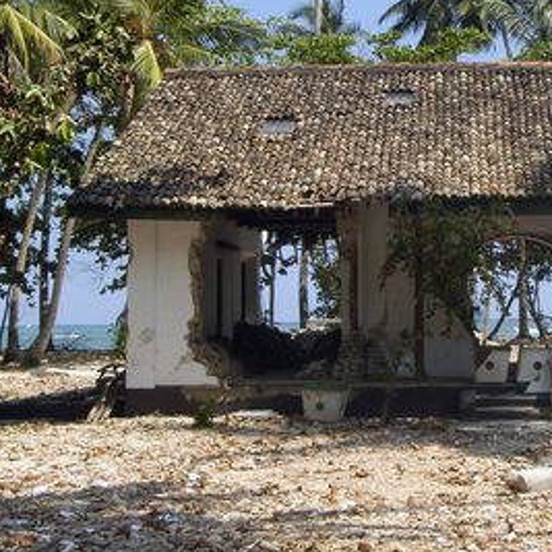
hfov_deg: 27.1
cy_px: 185
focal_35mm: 61
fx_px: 1101
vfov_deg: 28.0
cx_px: 502
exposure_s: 1/320
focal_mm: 20
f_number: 9
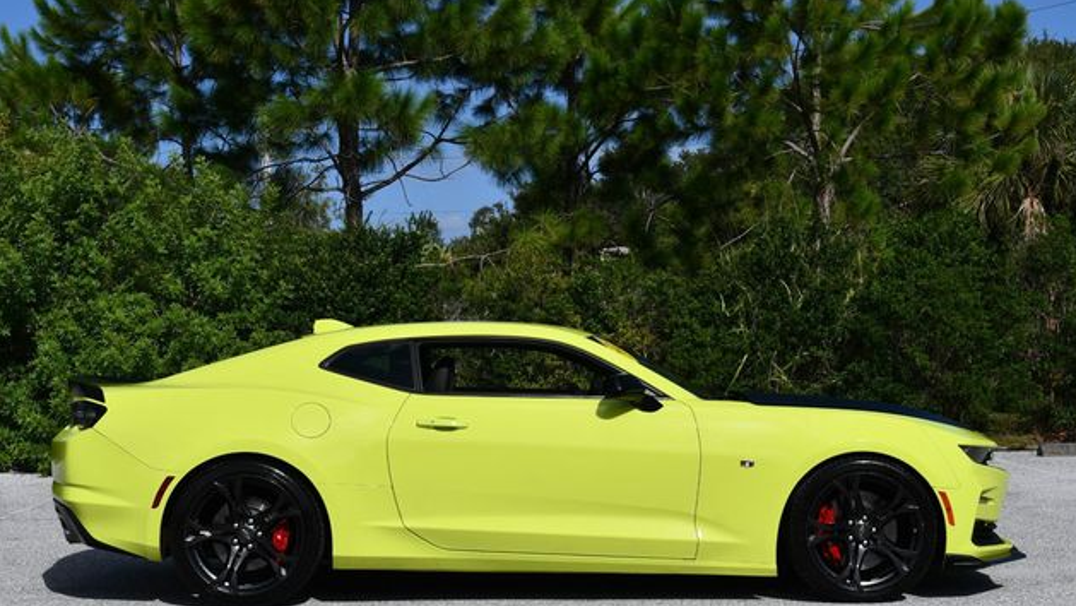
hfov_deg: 32.8
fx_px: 1826
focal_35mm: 64
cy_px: 329
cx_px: 546
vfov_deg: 18.8
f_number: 10
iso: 100
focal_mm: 30
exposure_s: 1/400
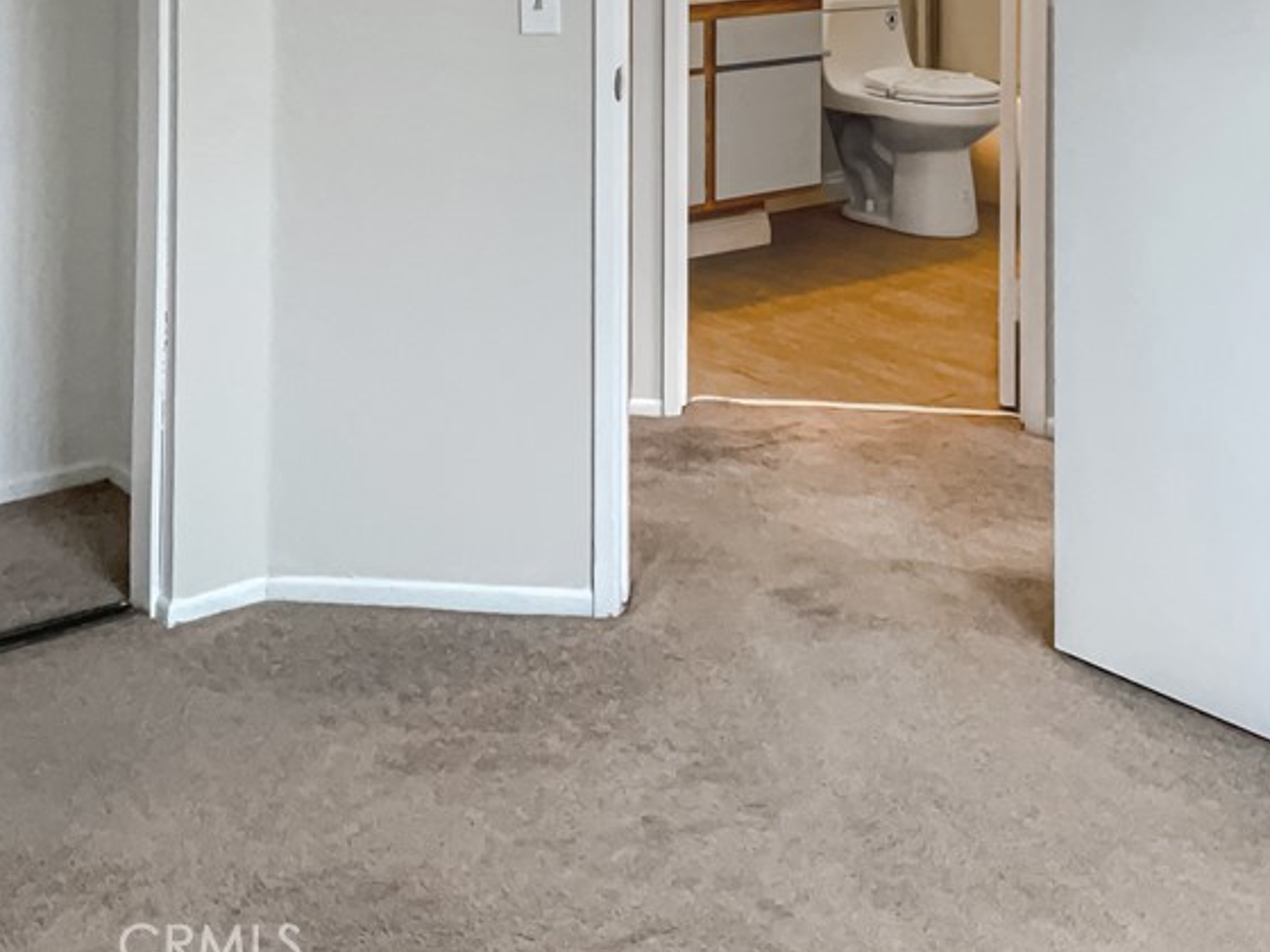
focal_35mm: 53
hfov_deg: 36.2
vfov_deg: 26.6
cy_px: 107
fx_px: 1944
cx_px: 644
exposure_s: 1/125
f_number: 1.8
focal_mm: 3
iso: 100
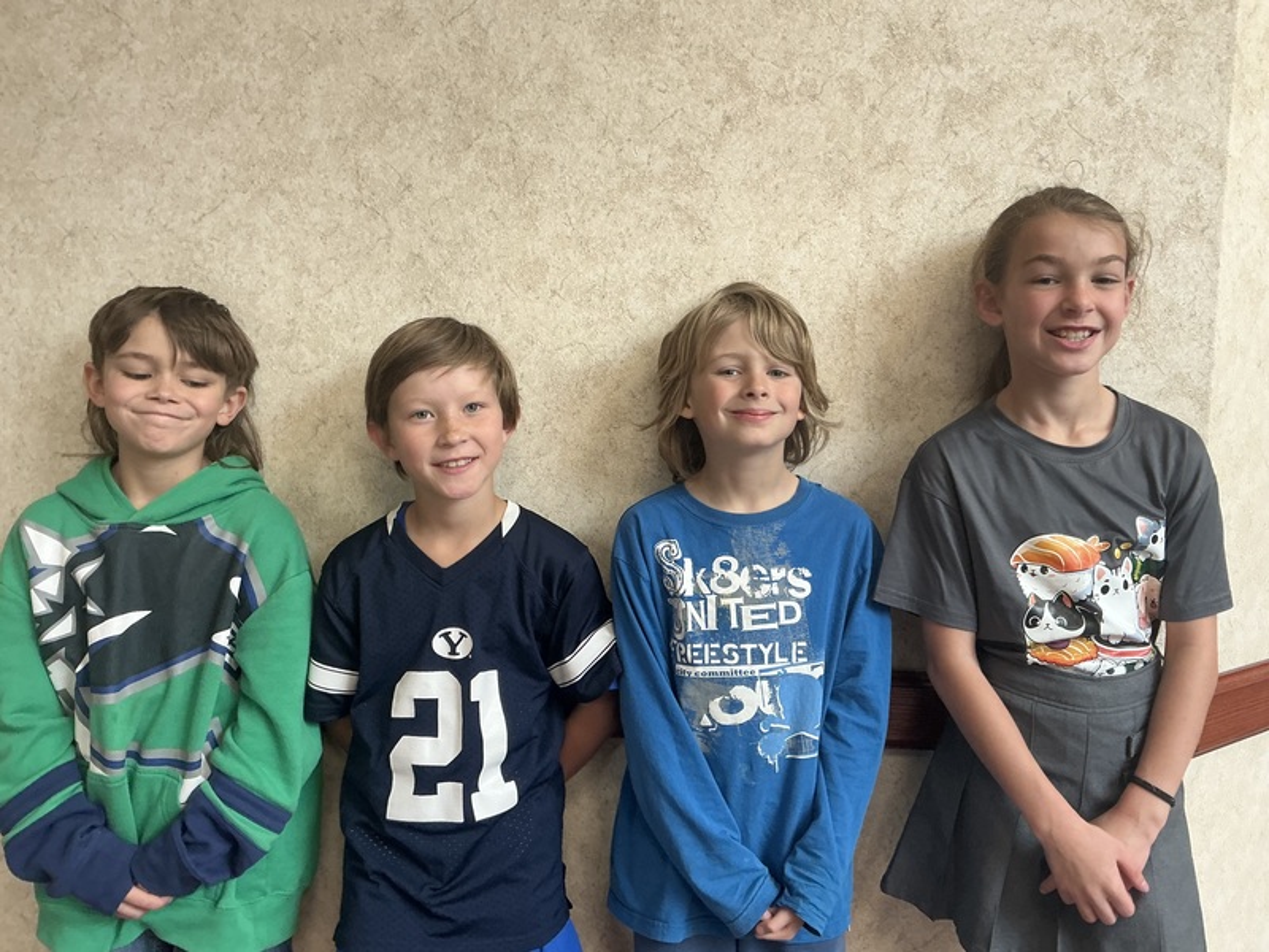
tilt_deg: -6.8
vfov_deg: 49.7
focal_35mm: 28
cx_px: 634
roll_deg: -0.4
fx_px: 1026
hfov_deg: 63.4
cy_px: 476
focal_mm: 3
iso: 80
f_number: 1.8
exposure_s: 1/60
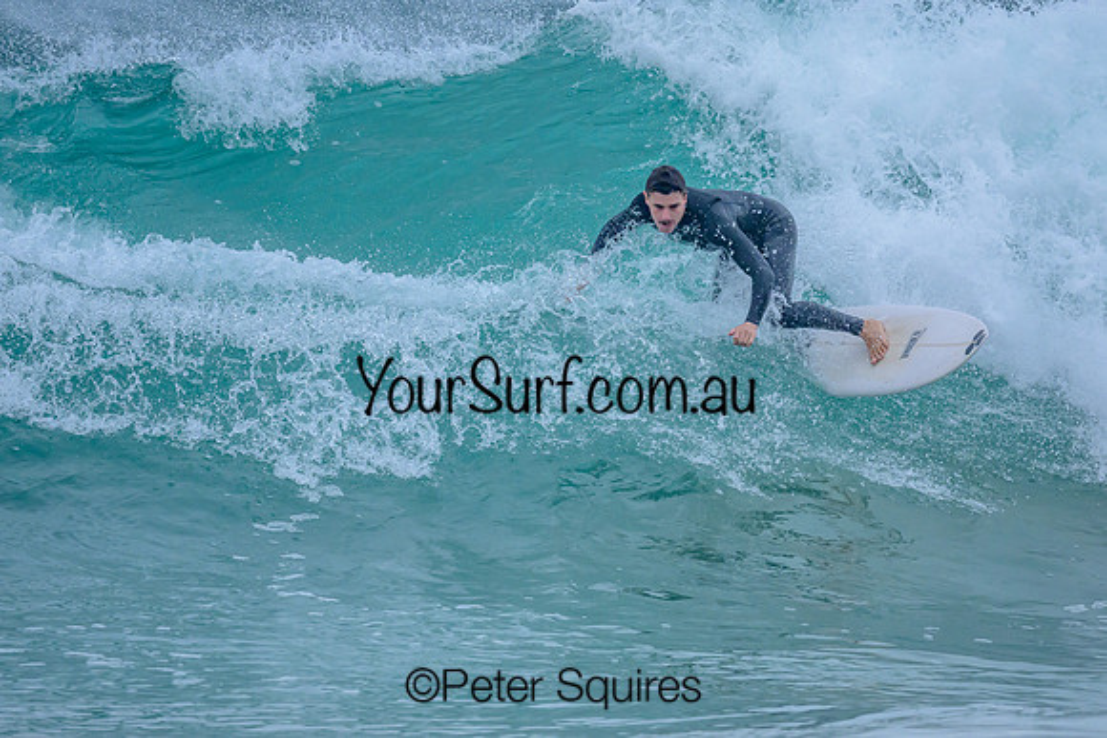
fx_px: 33827
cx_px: 510
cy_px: 362
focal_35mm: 1100
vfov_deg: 1.3
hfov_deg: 1.9
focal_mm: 800
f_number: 6.3
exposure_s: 1/2000
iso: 1100
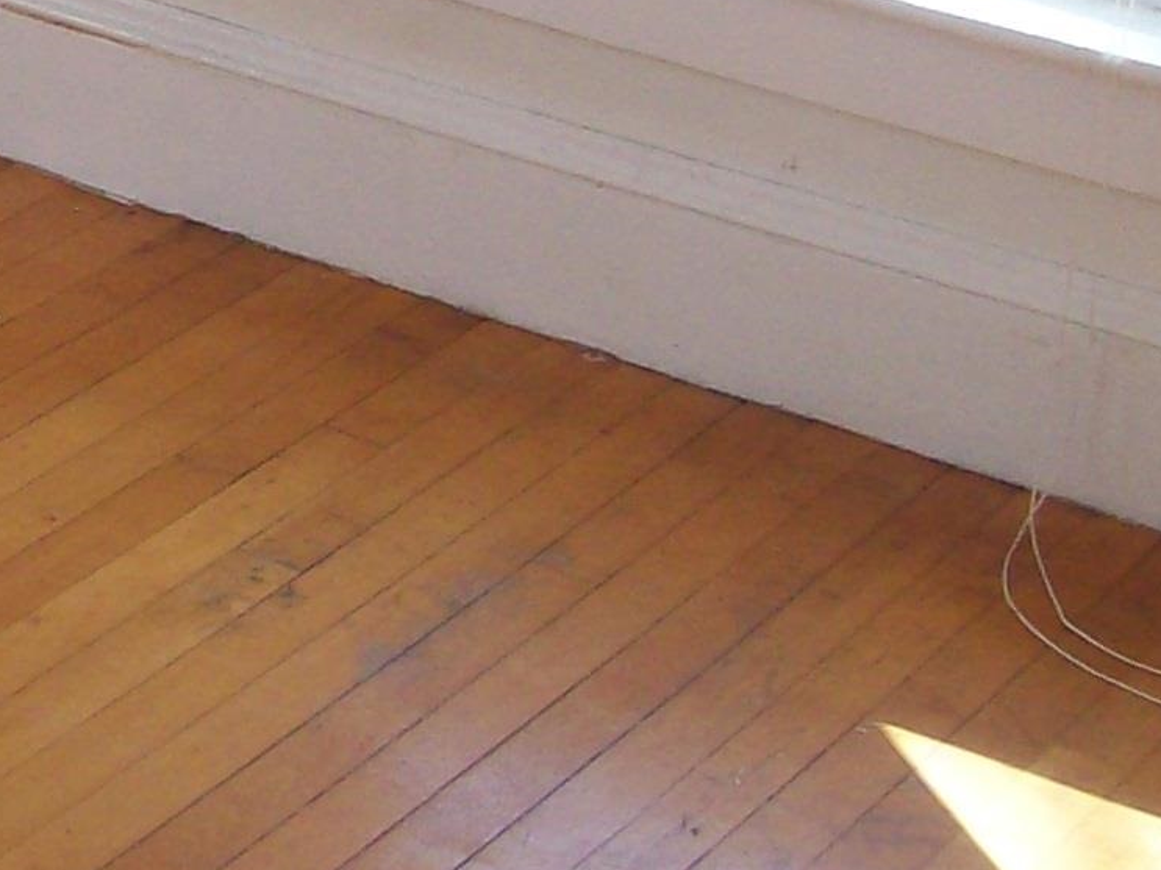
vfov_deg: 10.4
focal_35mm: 138
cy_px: -350
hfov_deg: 13.1
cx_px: -809
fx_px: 4628
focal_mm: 6
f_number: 2.7
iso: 80
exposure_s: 1/102
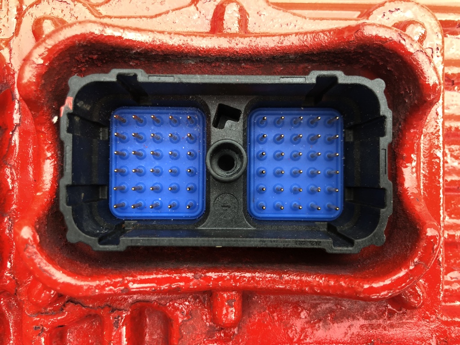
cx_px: 230
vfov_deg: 49.7
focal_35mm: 28
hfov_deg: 63.4
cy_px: 172
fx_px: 372
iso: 40
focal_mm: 4
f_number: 1.8
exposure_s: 1/30
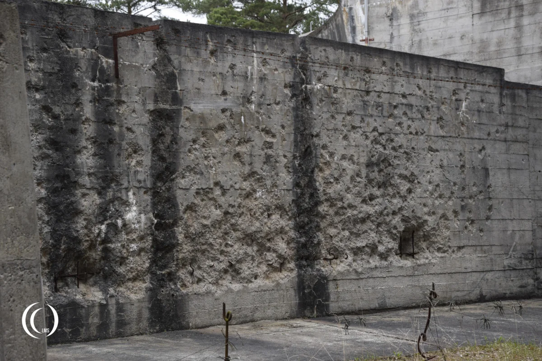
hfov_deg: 26.0
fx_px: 1174
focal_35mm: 78
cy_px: 180
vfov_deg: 17.5
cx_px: 271
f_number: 8
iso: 400
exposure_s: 1/250
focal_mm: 52
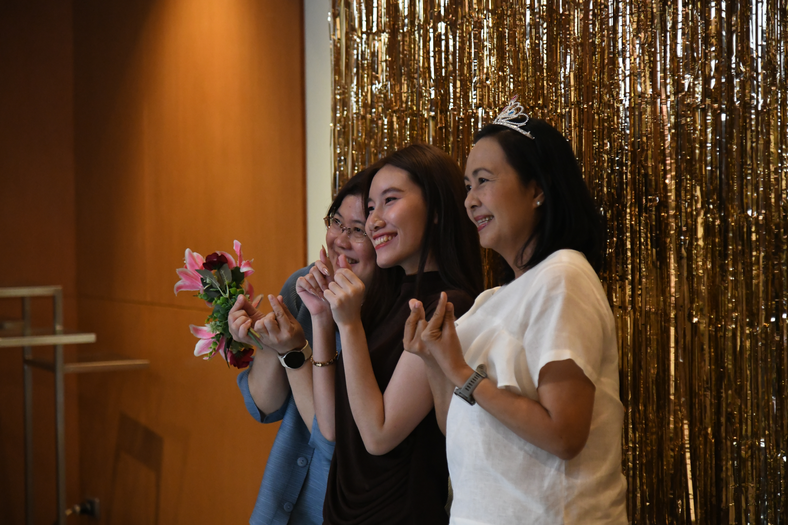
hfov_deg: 22.1
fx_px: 2014
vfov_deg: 14.9
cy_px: 262
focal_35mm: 92
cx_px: 394
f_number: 4
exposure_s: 1/400
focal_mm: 92
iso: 8000
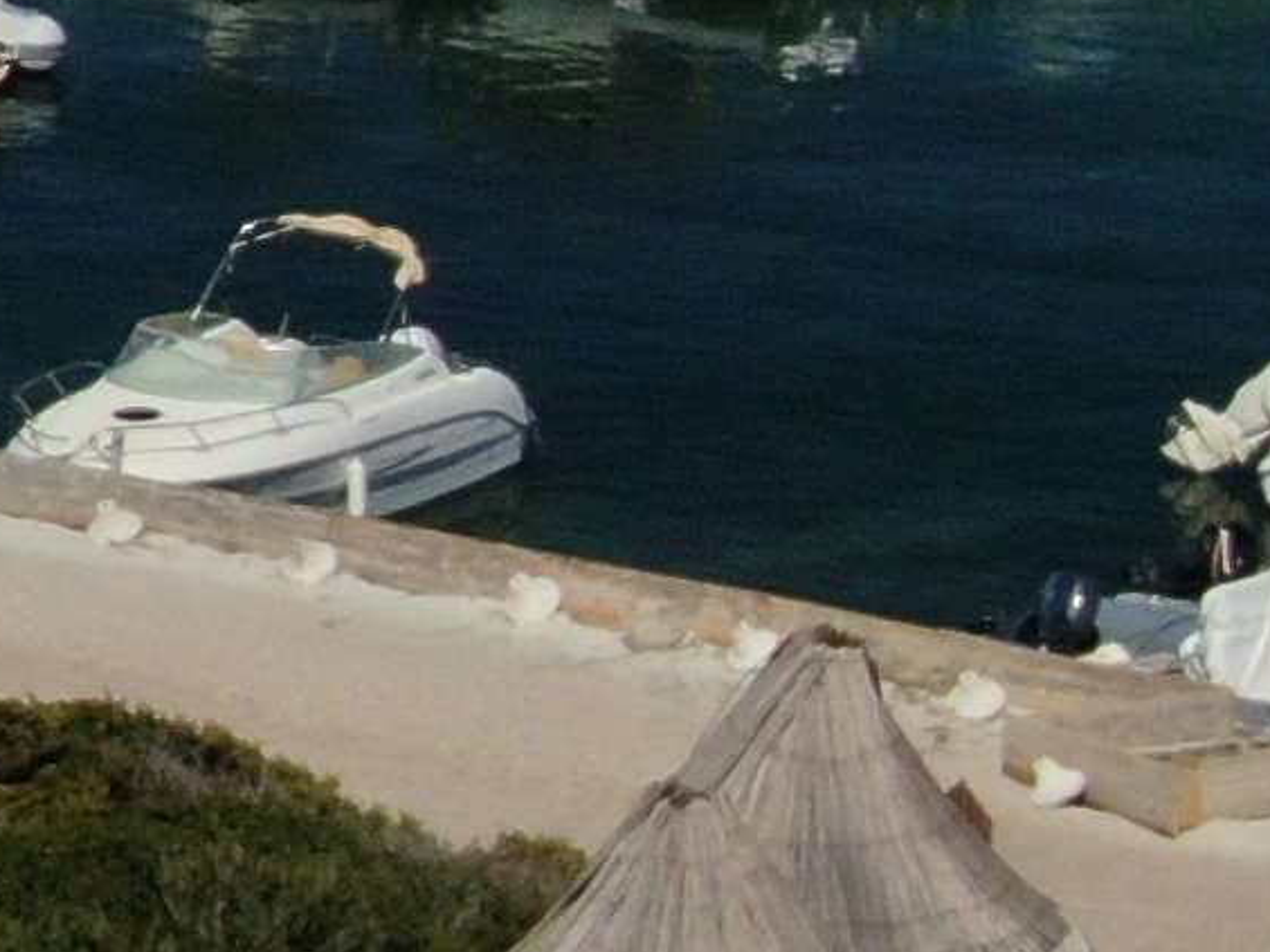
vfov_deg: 4.4
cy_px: -404
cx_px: -2839
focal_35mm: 340
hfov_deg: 5.4
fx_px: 12477
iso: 100
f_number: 3.8
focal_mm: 8.6
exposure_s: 1/200
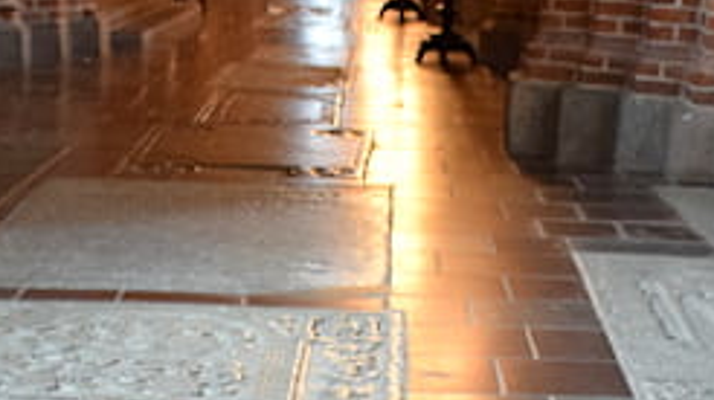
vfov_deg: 12.7
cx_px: 357
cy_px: 506
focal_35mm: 92
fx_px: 1741
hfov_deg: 23.2
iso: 2500
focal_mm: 18
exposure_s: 1/60
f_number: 3.5
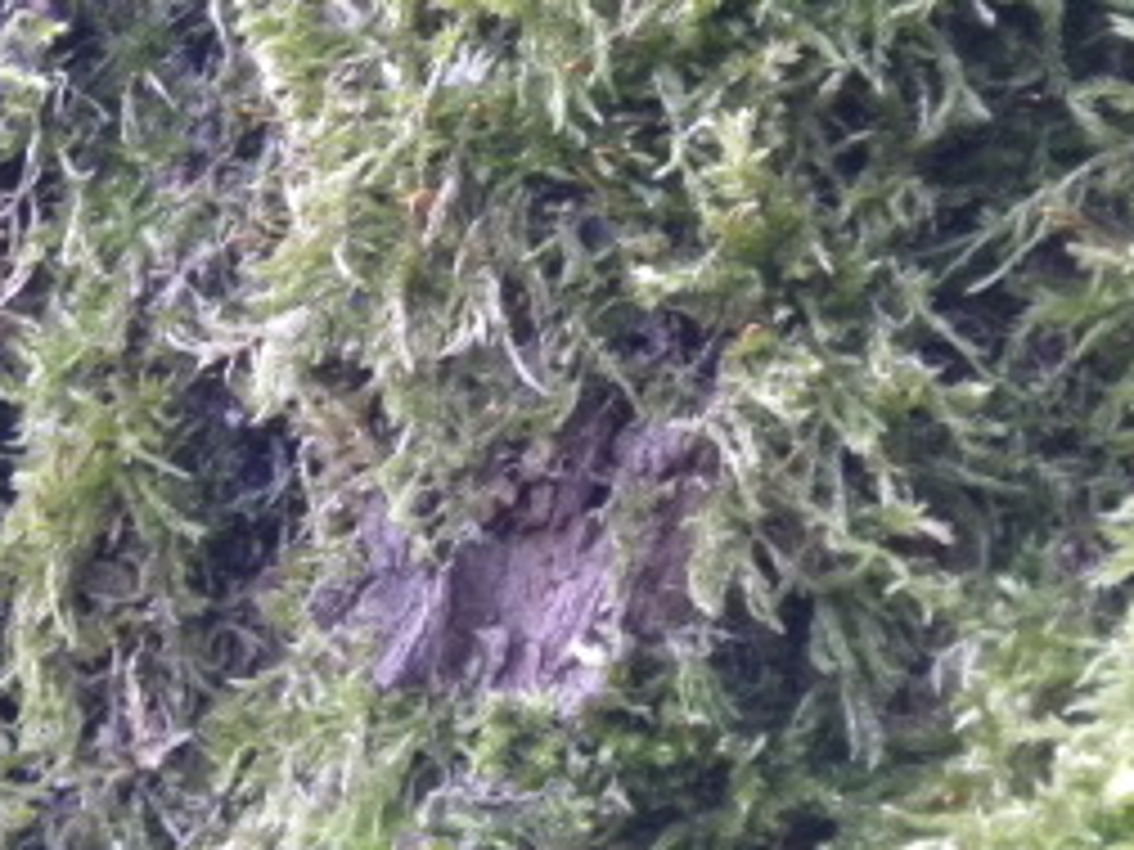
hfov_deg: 2.1
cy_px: 36
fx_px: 31384
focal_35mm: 958
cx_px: 320
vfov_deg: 1.6
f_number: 5
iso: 400
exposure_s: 1/63.2
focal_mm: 67.2
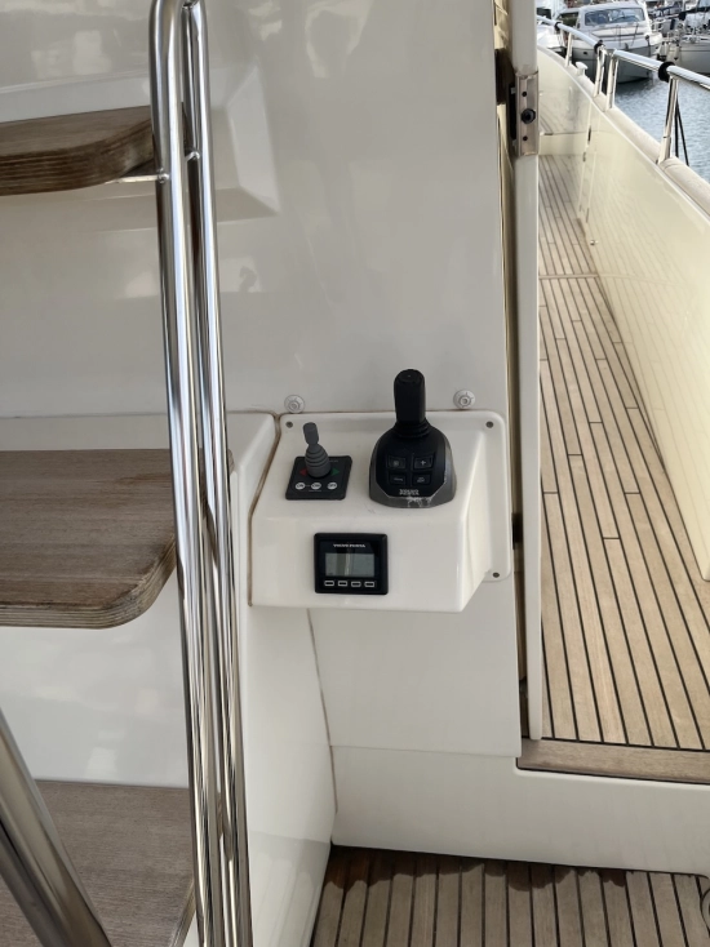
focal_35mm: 26
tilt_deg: -30.7
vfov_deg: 67.3
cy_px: 474
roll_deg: +6.2
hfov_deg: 53.0
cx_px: 355
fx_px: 711
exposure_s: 1/1832
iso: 50
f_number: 1.6
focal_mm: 5.1
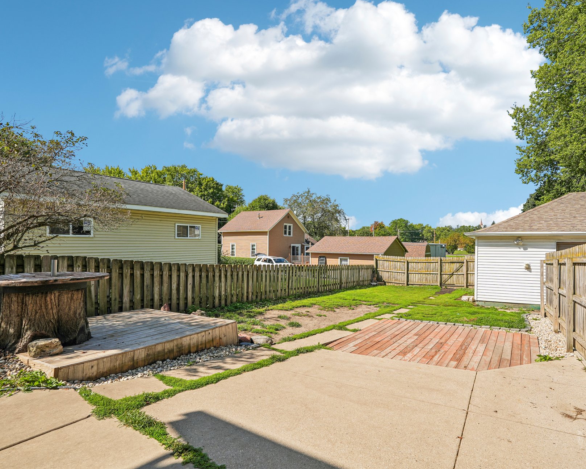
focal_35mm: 19
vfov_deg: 70.9
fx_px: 330
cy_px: 241
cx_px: 336
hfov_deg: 82.7
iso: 100
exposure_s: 1/500
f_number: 6.3
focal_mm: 16
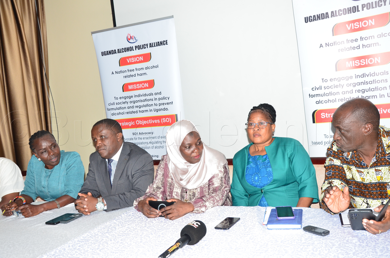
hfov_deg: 53.2
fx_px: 389
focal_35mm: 36
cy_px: 129
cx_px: 195
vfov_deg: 36.7
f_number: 5.6
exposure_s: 1/200
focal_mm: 24
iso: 640
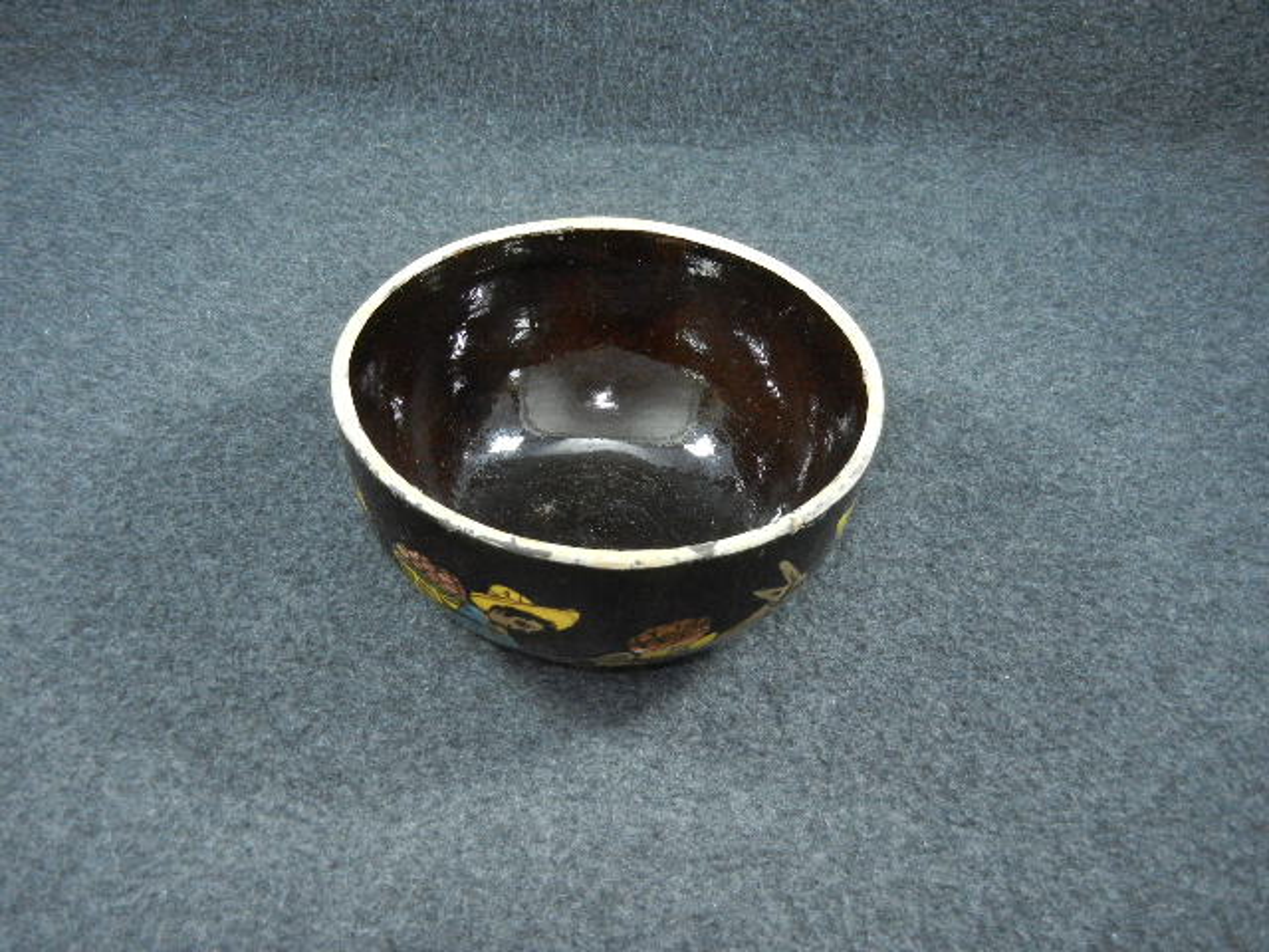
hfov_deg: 47.9
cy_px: 476
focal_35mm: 39
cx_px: 634
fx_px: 1430
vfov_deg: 36.8
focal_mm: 7.1
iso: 800
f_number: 3.7
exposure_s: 1/30
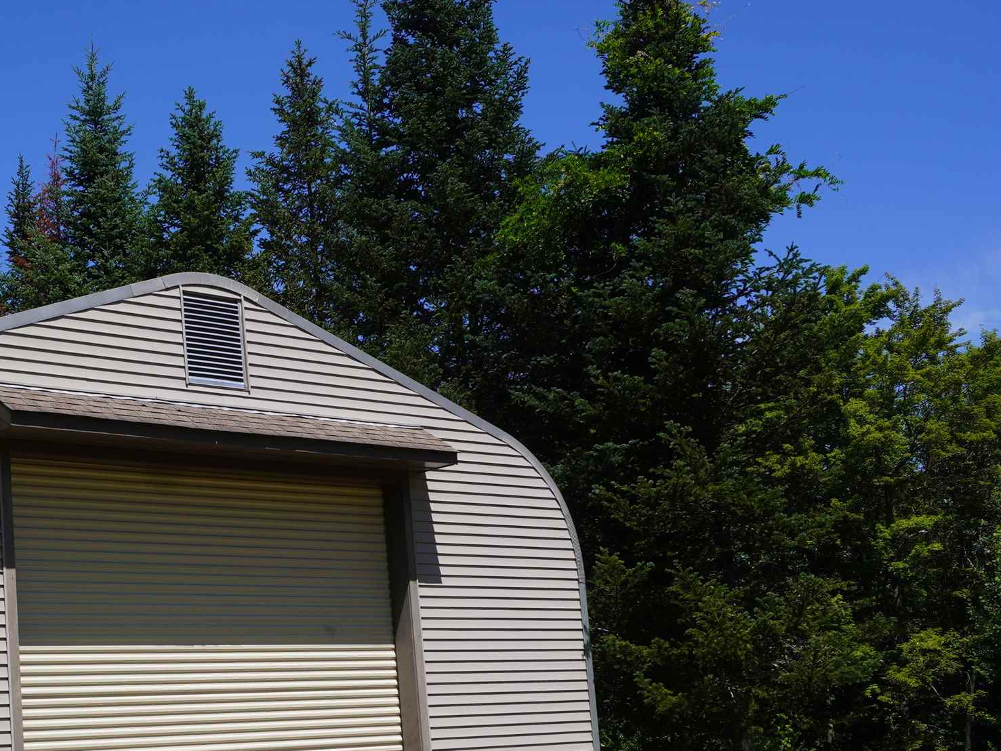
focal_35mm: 60
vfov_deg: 24.2
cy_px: 541
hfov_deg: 31.1
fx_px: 1735
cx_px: 157
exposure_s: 1/200
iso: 100
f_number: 10
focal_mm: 20
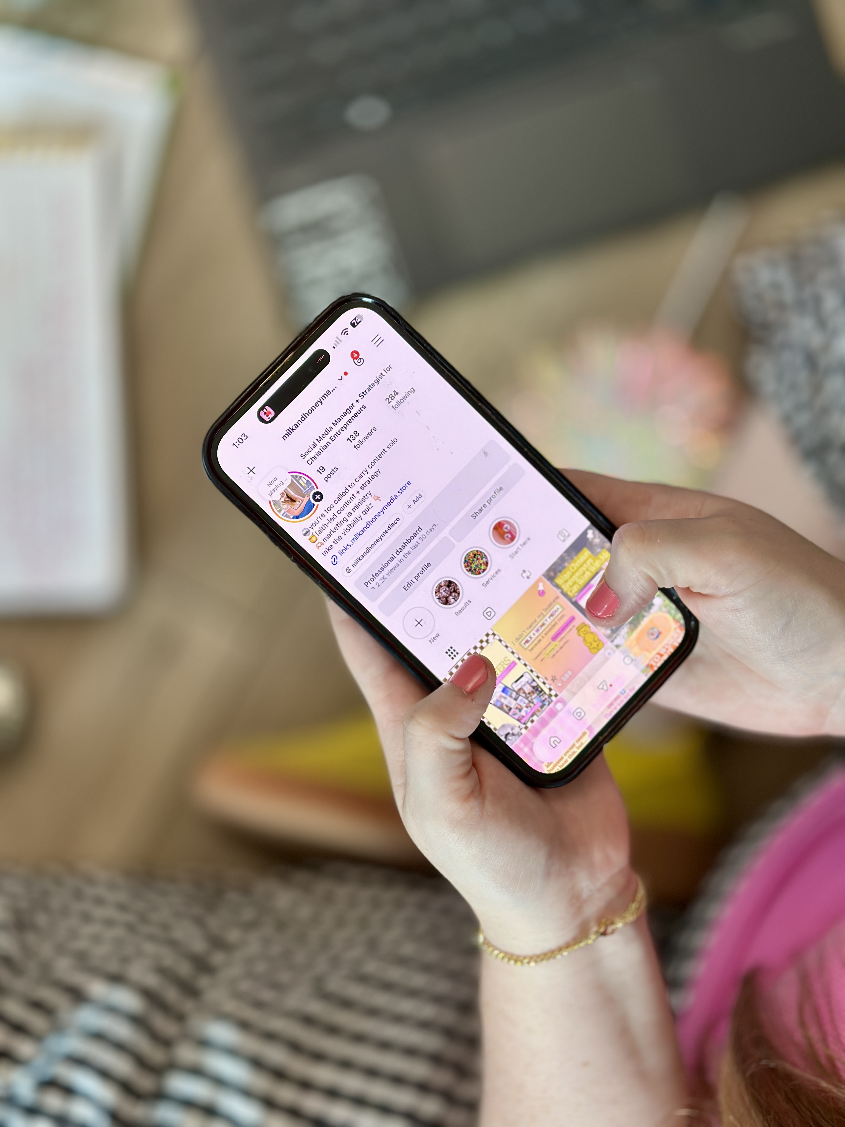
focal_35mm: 48
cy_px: 564
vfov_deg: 39.7
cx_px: 422
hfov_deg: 30.3
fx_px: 1562
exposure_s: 1/240
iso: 125
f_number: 1.78
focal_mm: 6.86
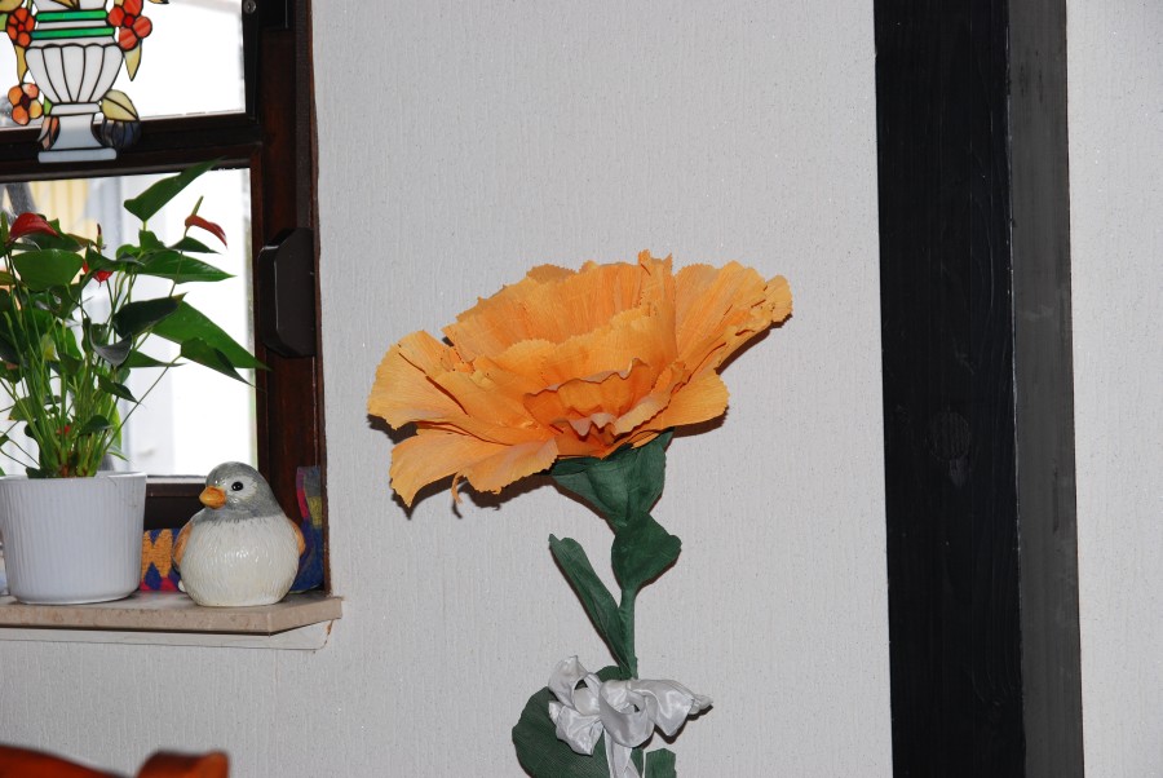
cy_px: 389
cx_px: 582
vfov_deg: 16.6
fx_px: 2668
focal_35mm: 82
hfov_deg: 24.6
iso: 200
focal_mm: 55
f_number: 6.3
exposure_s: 1/60
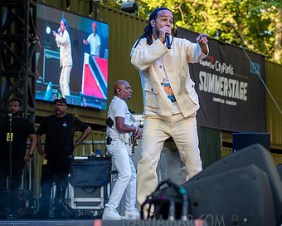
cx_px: 182
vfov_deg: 12.0
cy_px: 80
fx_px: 1068
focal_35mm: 128
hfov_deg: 15.0
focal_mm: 80
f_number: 4.5
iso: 1600
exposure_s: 1/800
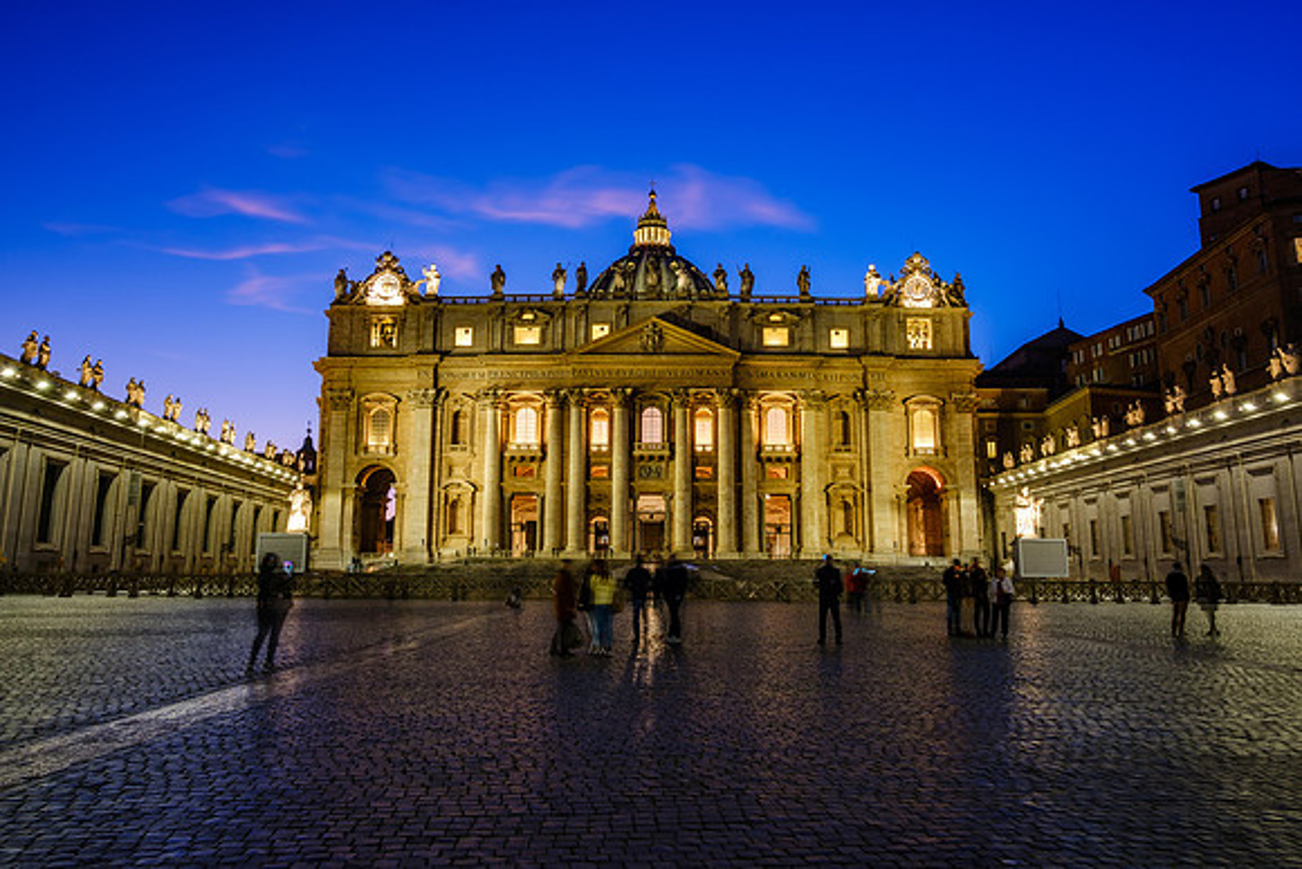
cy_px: 434
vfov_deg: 49.4
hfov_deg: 69.2
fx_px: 944
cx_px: 651
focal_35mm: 26
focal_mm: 17.4
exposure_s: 10
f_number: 8
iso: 160
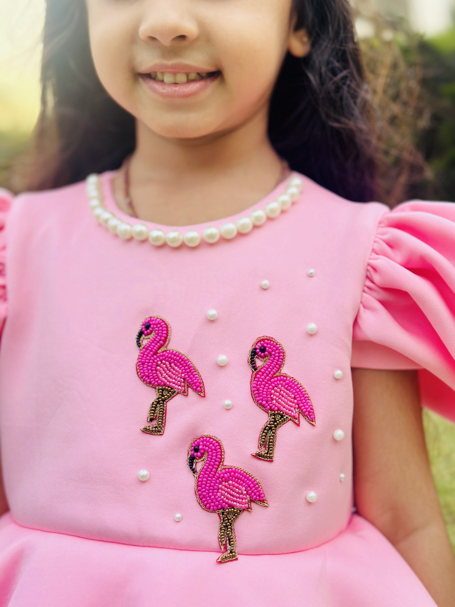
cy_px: 304
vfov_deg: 39.7
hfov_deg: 30.3
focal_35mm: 48
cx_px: 228
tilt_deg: -5.7
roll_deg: -1.3
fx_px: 841
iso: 64
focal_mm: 6.86
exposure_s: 1/154
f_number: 1.78
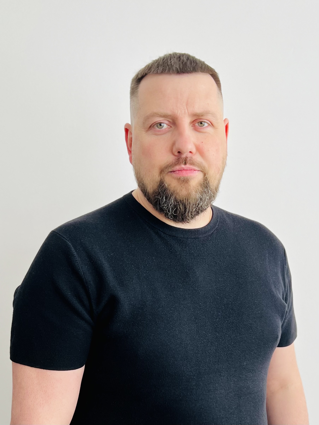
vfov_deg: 67.3
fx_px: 319
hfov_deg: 53.1
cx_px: 160
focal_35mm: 26
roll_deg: +1.0
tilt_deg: -9.0
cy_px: 212
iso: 100
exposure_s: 1/121
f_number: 1.5
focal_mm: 5.7
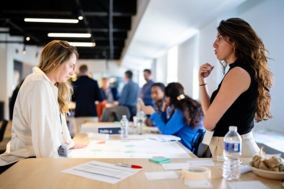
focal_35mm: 35
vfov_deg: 37.9
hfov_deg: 54.4
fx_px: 276
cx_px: 142
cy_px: 94
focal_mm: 35
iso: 500
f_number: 1.2
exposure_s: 1/160
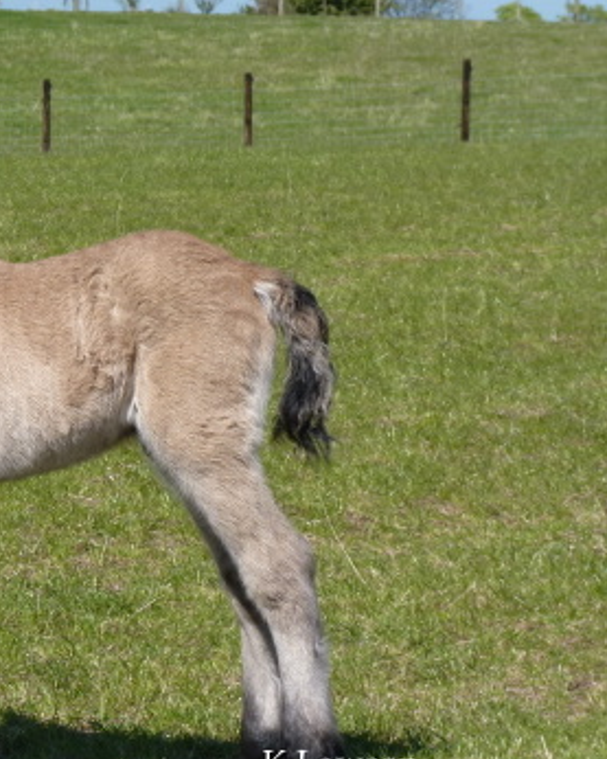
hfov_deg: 6.2
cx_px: -22
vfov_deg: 7.8
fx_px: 5589
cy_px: 432
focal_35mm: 249
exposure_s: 1/400
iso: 80
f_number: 5.6
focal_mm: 24.5
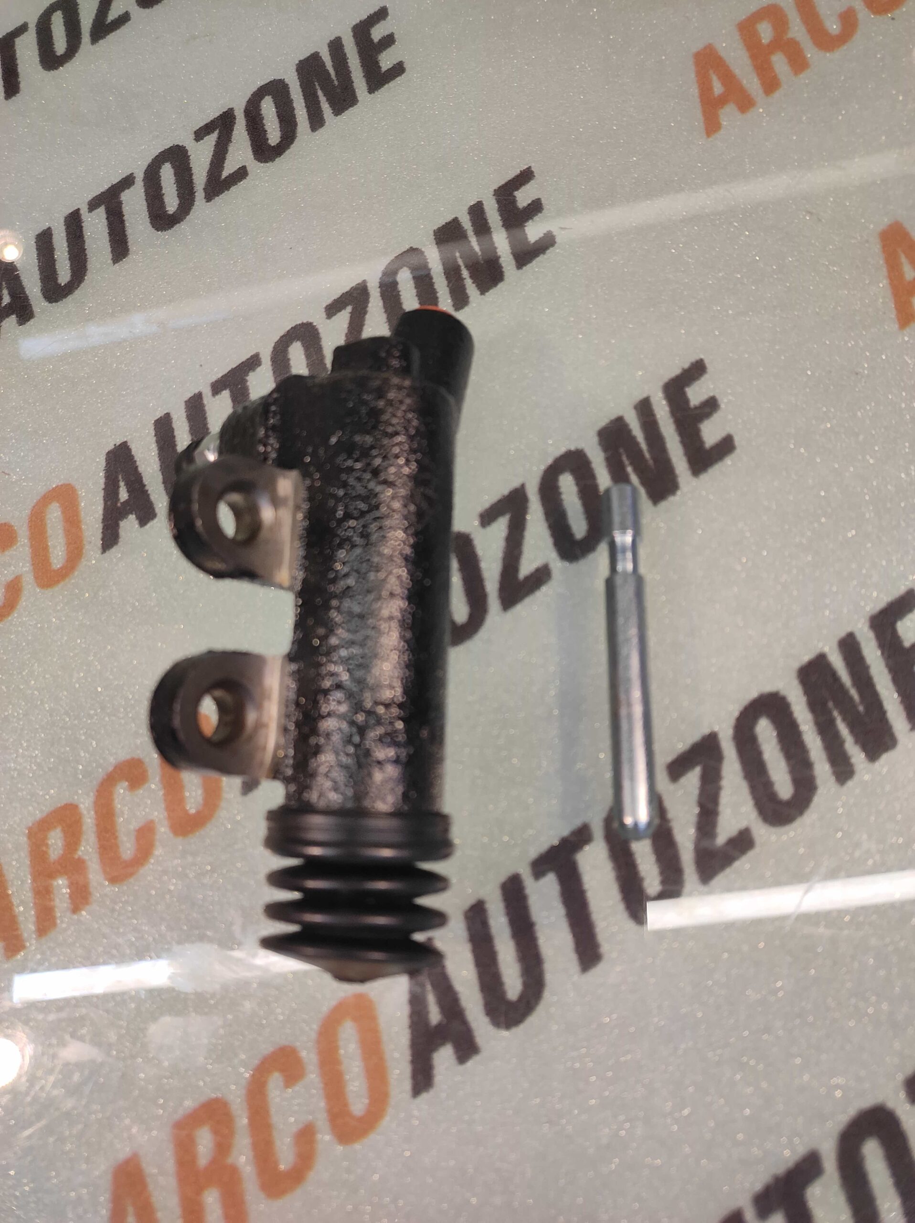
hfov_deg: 74.7
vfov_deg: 91.1
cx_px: 458
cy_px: 612
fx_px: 600
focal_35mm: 17
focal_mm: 4.74
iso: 152
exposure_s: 1/50
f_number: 1.79
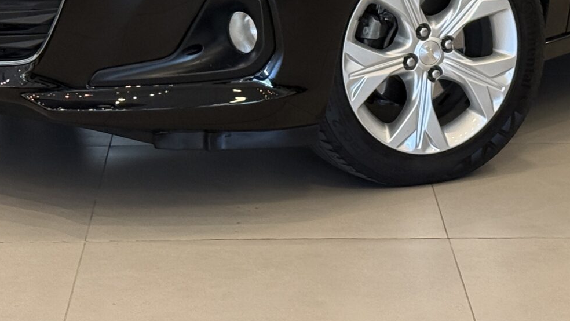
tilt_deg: -6.3
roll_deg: -0.8
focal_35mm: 136
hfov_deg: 15.8
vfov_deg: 8.7
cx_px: 363
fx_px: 2056
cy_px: -144
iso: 200
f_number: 1.78
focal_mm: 6.76
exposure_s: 1/60
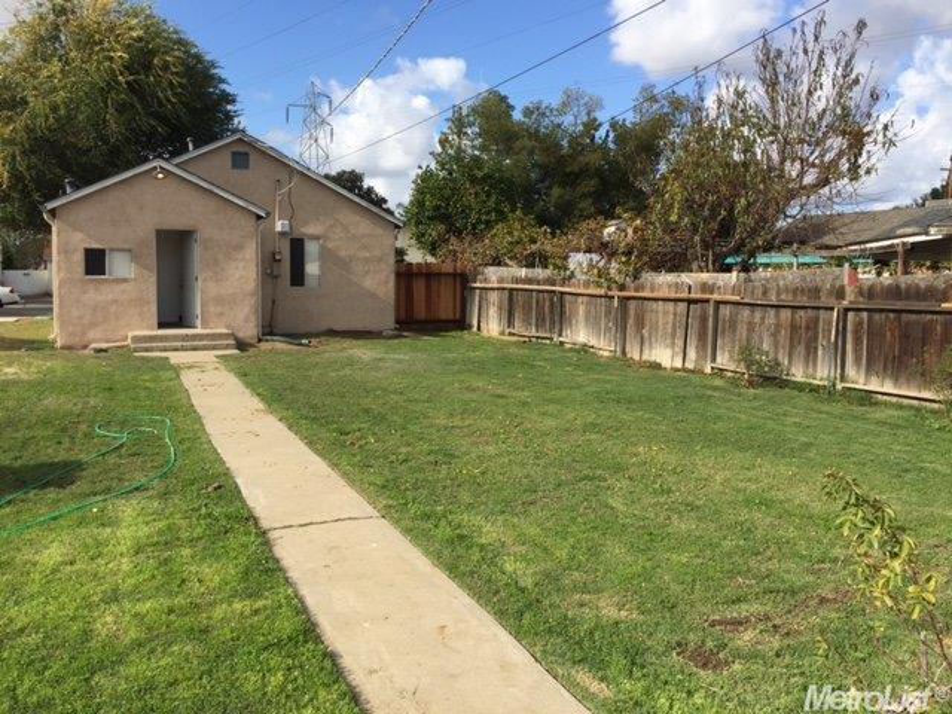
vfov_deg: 48.2
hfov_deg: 61.7
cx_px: 476
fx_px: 798
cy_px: 357
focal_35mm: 29
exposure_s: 1/1799
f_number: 2.2
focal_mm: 4.15
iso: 32
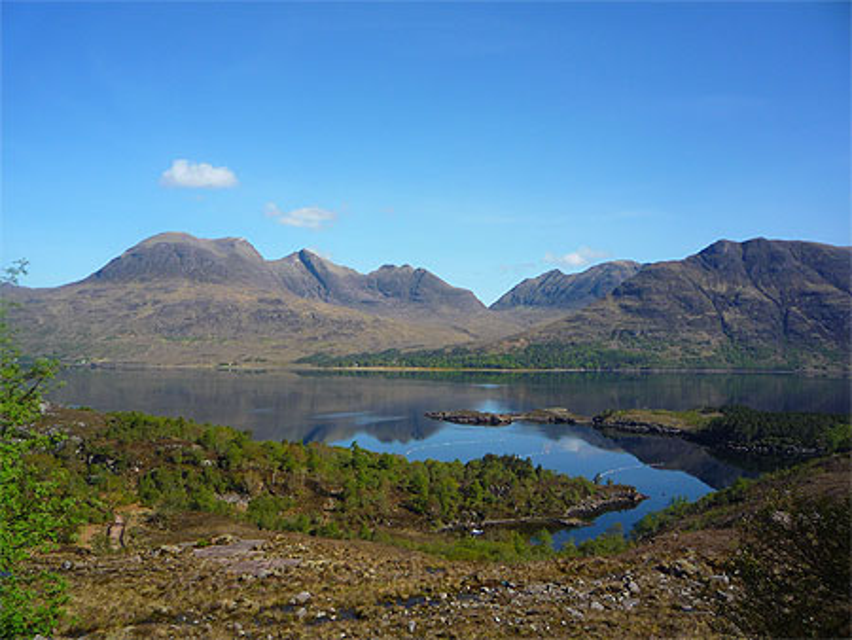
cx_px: 426
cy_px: 320
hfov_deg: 59.9
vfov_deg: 46.8
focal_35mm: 30
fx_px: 739
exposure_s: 1/400
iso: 100
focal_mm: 5.2
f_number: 5
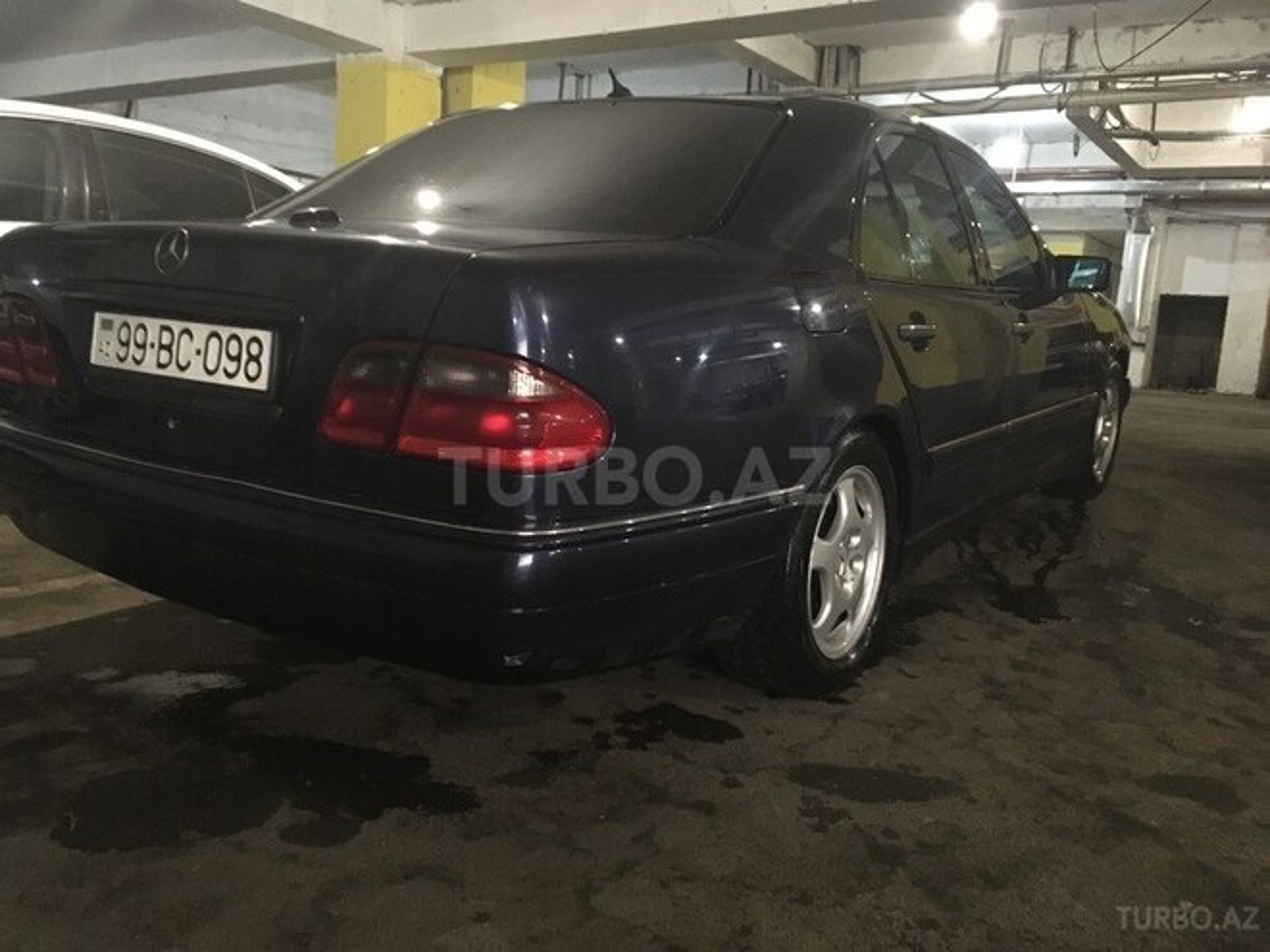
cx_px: 635
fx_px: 1064
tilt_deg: -9.3
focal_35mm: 29
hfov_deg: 61.7
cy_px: 476
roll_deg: -3.4
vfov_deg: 48.2
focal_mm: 4.15
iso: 640
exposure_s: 1/17
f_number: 2.2
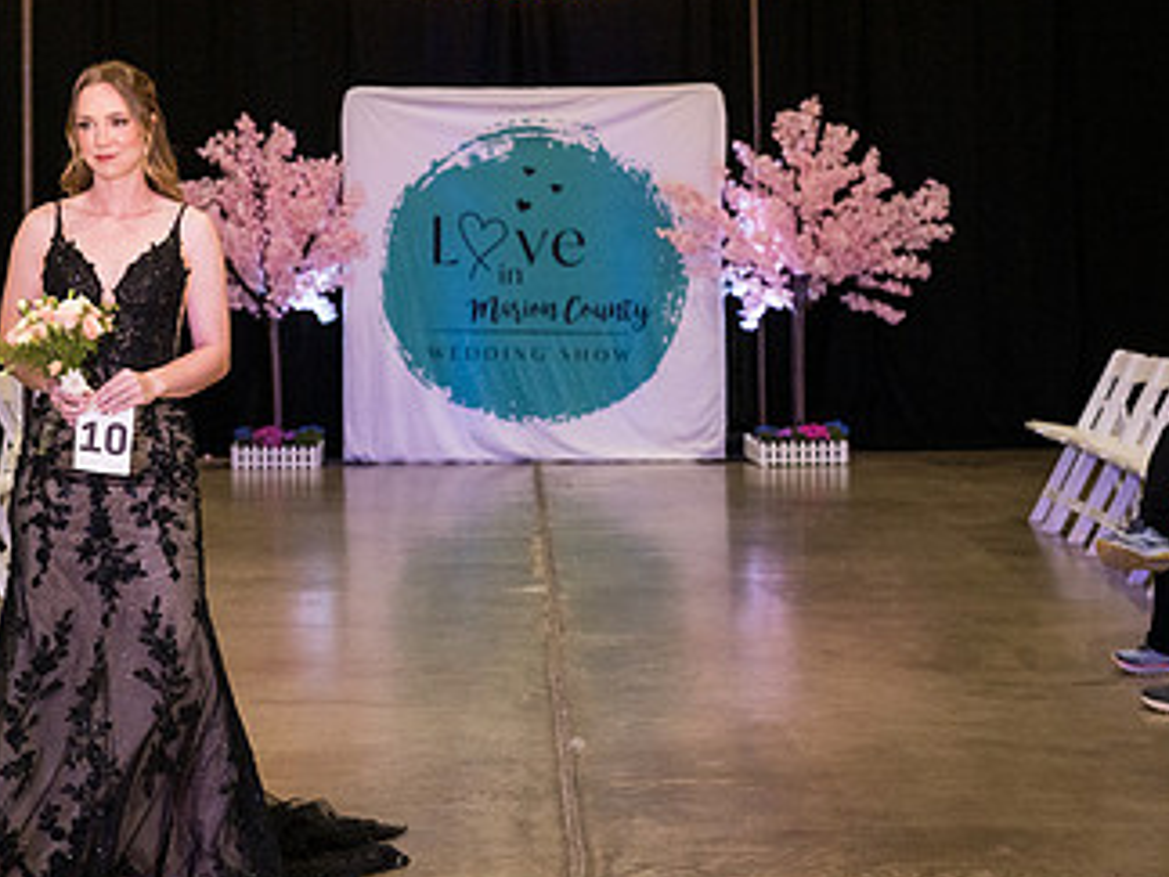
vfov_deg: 18.2
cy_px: 301
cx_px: 242
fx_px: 2735
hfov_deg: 23.8
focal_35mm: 81
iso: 3200
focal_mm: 47
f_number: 4
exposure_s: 1/400
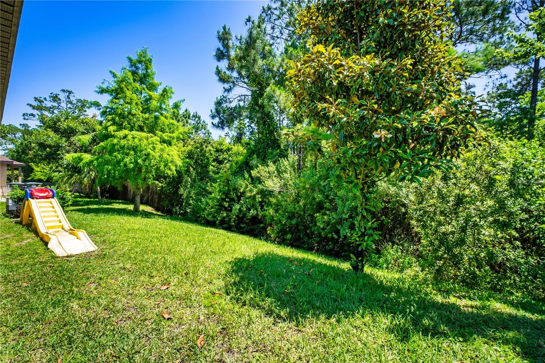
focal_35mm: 15
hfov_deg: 100.4
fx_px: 227
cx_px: 272
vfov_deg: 77.3
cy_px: 182
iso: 160
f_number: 11
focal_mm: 10
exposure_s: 1/60
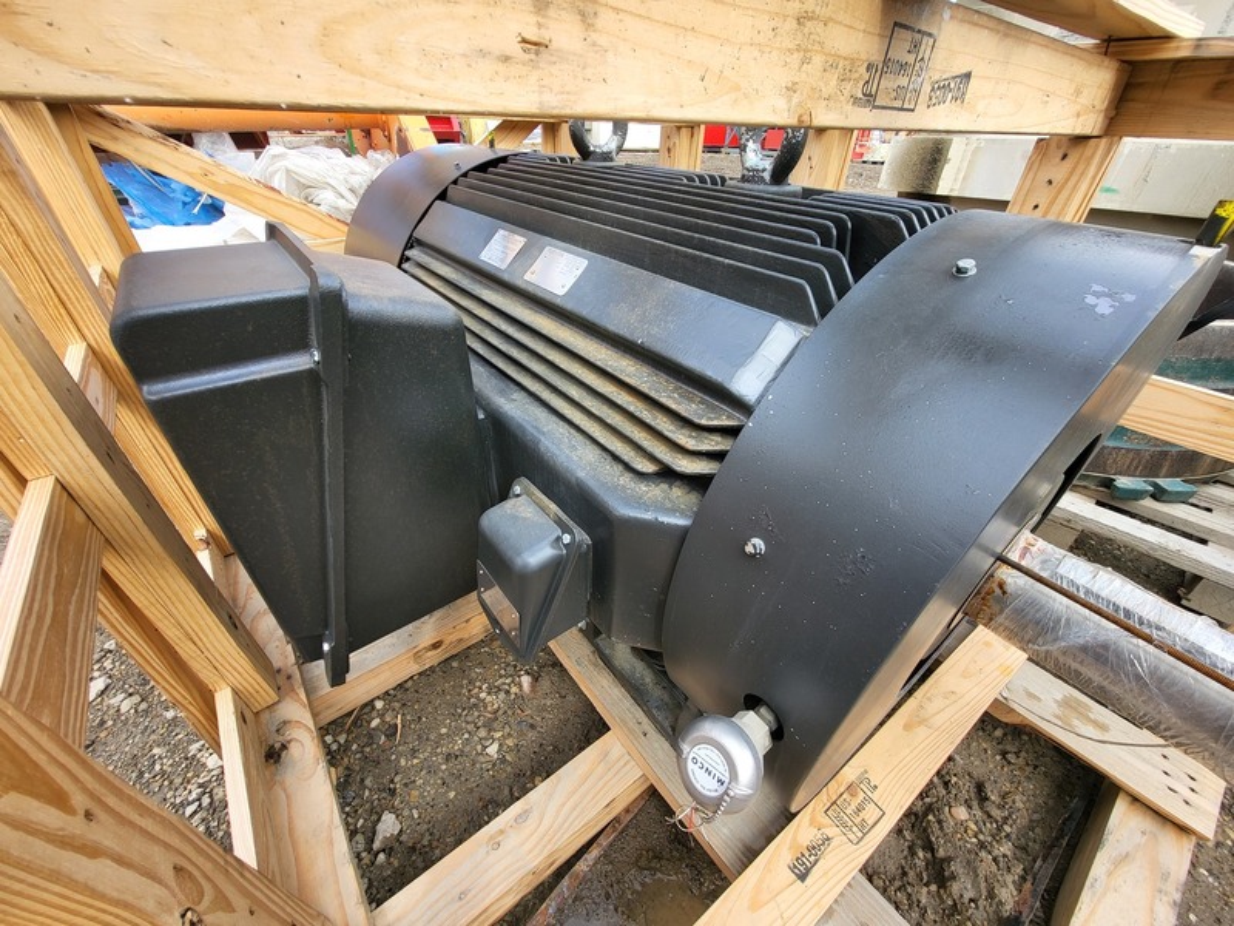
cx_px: 617
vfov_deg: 89.9
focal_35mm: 13
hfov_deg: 106.2
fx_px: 463
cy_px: 463
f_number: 2.2
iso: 32
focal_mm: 1.74
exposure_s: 1/199
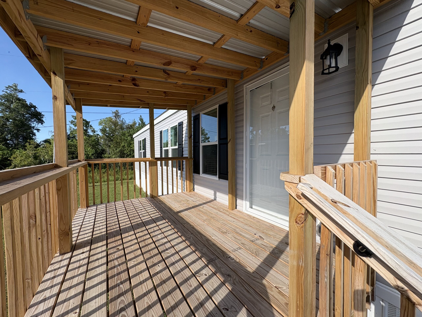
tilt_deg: -1.2
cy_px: 158
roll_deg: +0.5
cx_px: 211
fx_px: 171
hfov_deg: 102.1
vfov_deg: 85.7
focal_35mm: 14
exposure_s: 1/1395
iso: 50
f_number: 2.2
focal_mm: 2.22
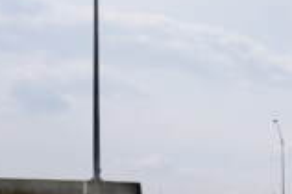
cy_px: 259
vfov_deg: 20.4
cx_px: 522
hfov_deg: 21.7
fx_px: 486
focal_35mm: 60
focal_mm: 14
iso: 400
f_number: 9
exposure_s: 1/1250
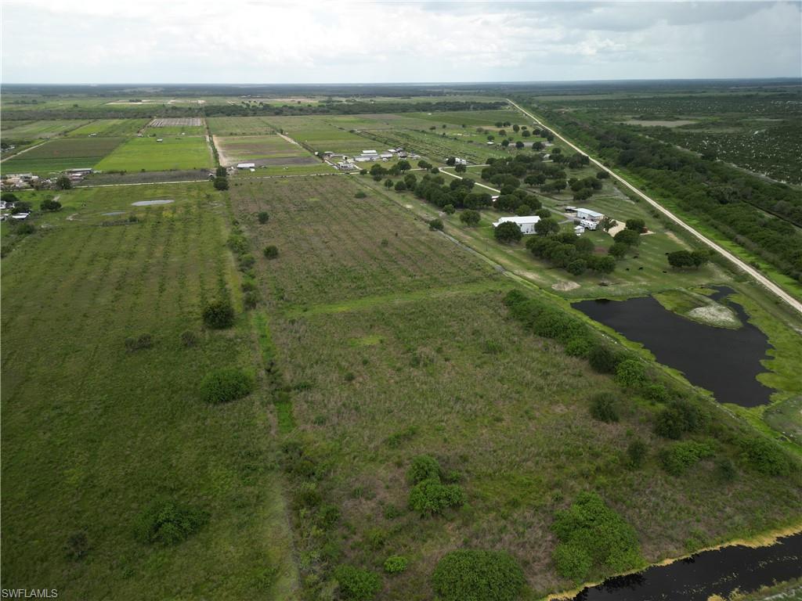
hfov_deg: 71.6
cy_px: 300
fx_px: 556
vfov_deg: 56.8
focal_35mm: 24
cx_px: 401
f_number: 1.7
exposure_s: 1/100
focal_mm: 6.72
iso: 100
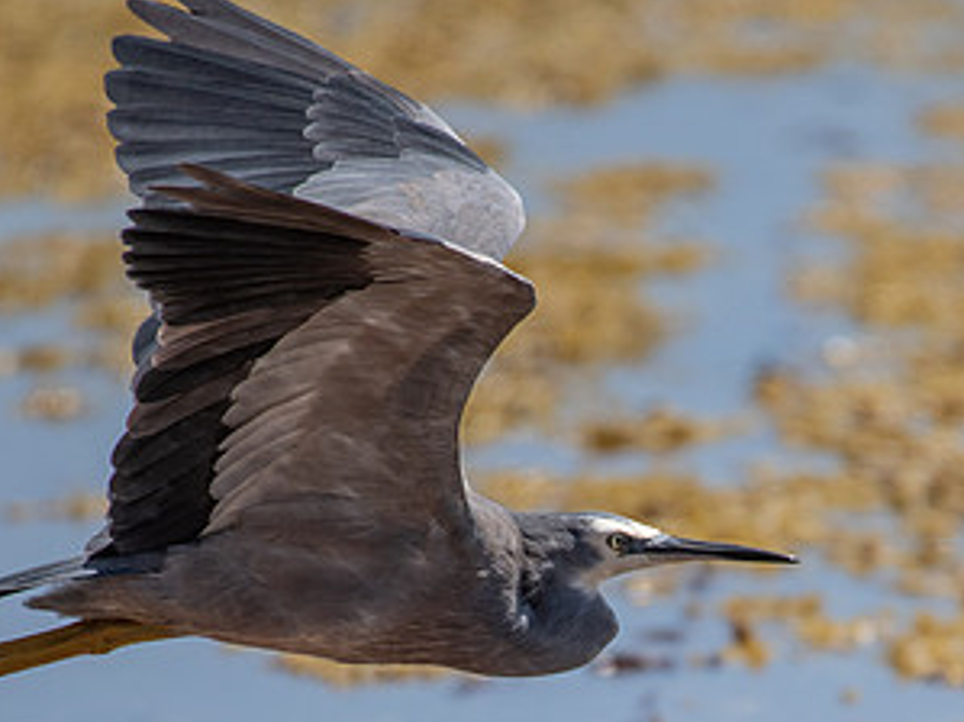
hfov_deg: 1.4
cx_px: 764
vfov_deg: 1.0
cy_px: 907
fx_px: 40030
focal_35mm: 1438
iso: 200
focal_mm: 500
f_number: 5.6
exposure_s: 1/2000
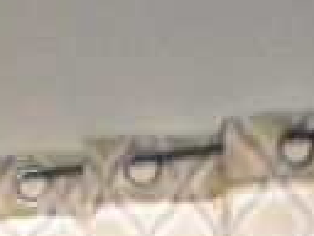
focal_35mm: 279
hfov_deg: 7.0
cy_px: 745
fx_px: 2531
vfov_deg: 5.0
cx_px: -140
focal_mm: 6.3
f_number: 3.1
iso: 200
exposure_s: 1/32.7
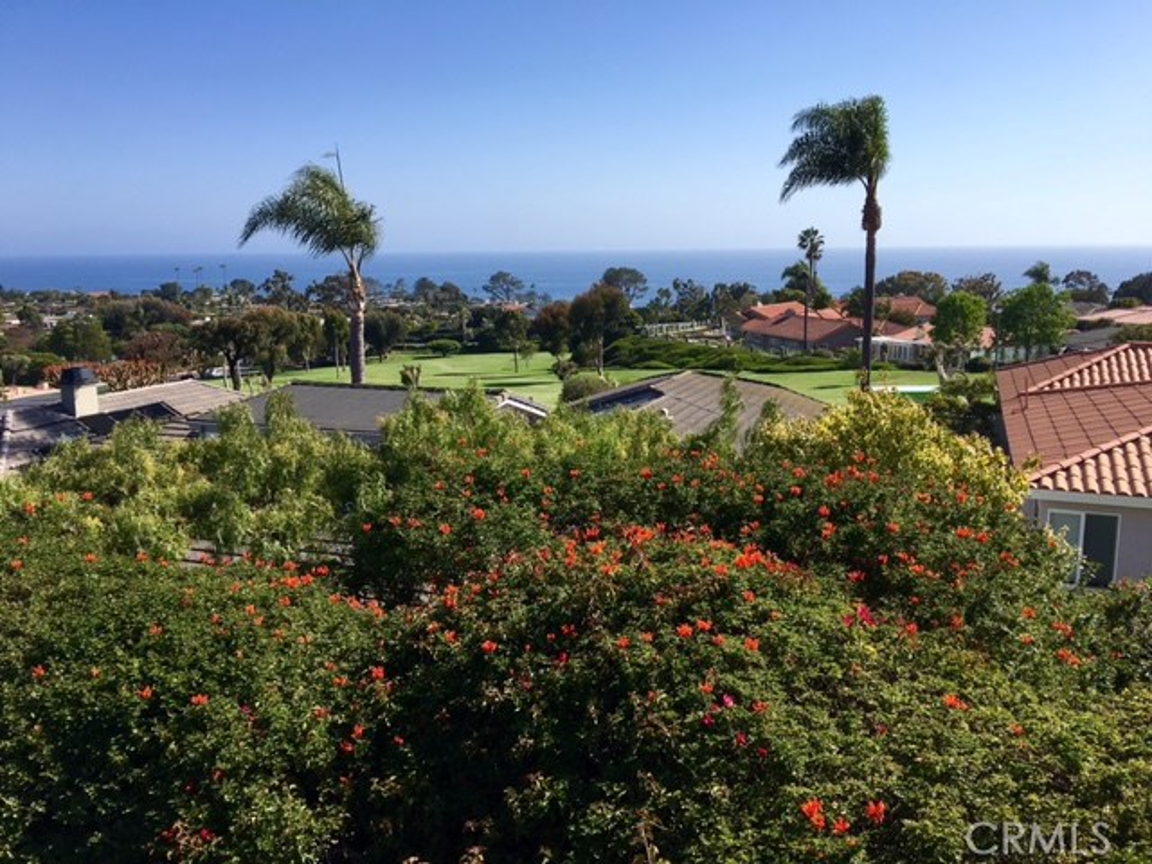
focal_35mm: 29
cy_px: 432
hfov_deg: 61.7
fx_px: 965
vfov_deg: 48.2
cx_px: 576
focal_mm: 4.15
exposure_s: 1/1637
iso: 25
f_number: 2.2
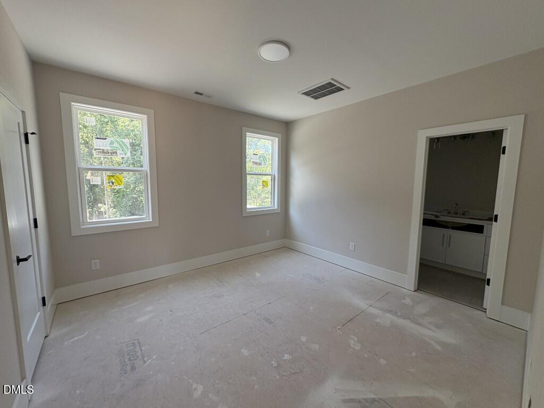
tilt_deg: -5.8
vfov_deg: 85.7
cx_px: 272
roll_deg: +0.2
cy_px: 204
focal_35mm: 14
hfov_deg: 102.1
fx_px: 220
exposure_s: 1/99
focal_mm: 2.22
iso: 80
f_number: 2.2
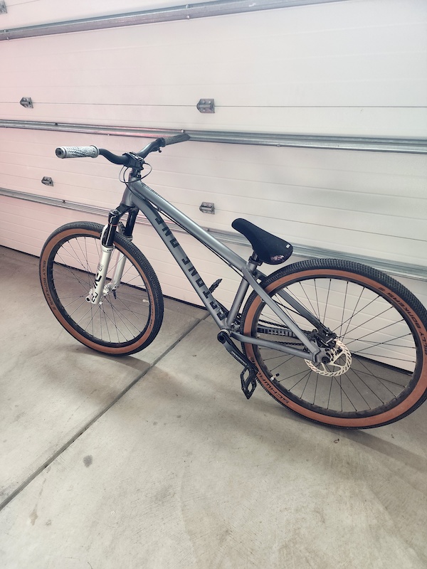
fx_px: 378
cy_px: 284
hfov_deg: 58.9
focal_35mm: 23
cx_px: 214
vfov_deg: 73.9
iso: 250
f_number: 1.8
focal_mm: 6.4
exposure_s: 1/120
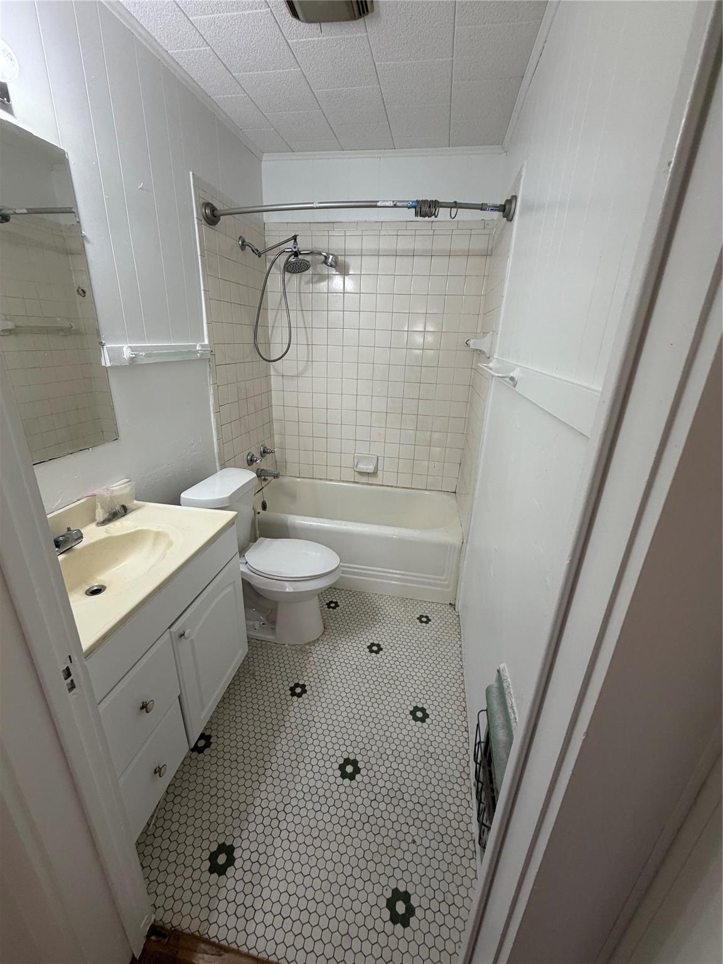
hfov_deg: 85.7
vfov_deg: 102.1
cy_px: 482
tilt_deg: -20.5
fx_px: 390
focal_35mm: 14
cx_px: 362
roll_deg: -2.4
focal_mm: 2.22
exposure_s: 1/60
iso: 200
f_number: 2.2
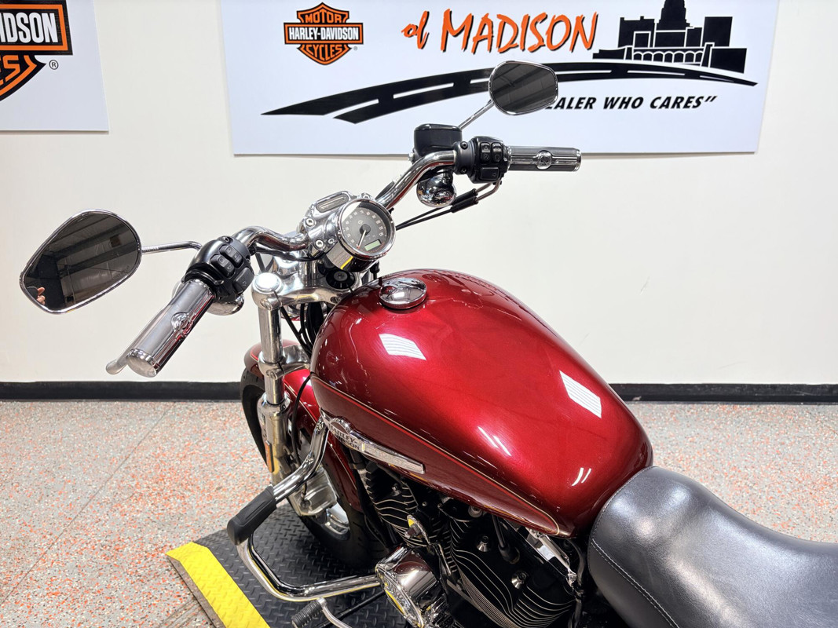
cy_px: 314
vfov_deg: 53.1
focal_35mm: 26
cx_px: 419
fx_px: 629
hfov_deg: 67.3
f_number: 1.6
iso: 40
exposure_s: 1/120
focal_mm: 5.96
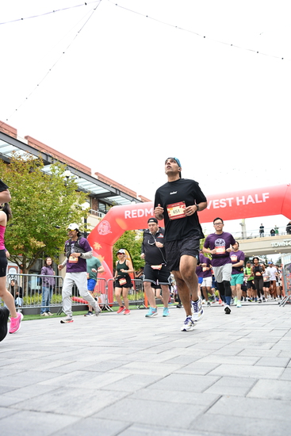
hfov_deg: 42.3
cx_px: 146
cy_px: 218
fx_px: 376
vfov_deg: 60.3
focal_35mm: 31
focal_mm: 31
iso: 2000
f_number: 4
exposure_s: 1/640
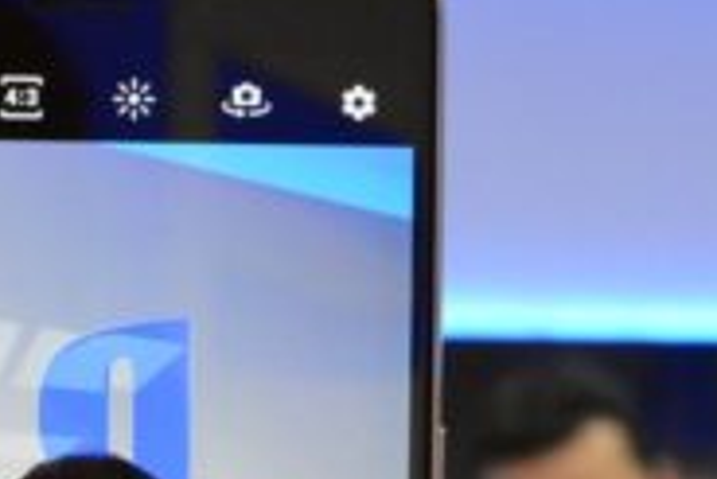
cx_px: -335
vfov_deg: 9.6
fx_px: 2823
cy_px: 551
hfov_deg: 13.7
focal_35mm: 142
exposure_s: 1/100
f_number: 10
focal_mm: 29
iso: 3200
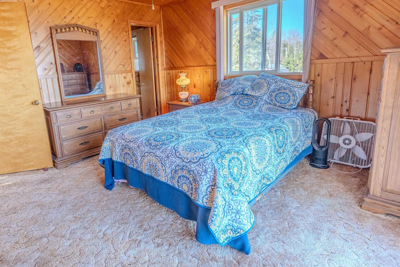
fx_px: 222
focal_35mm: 20
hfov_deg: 83.3
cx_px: 168
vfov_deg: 61.7
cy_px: 115
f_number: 4.5
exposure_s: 1/800
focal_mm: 14
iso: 500
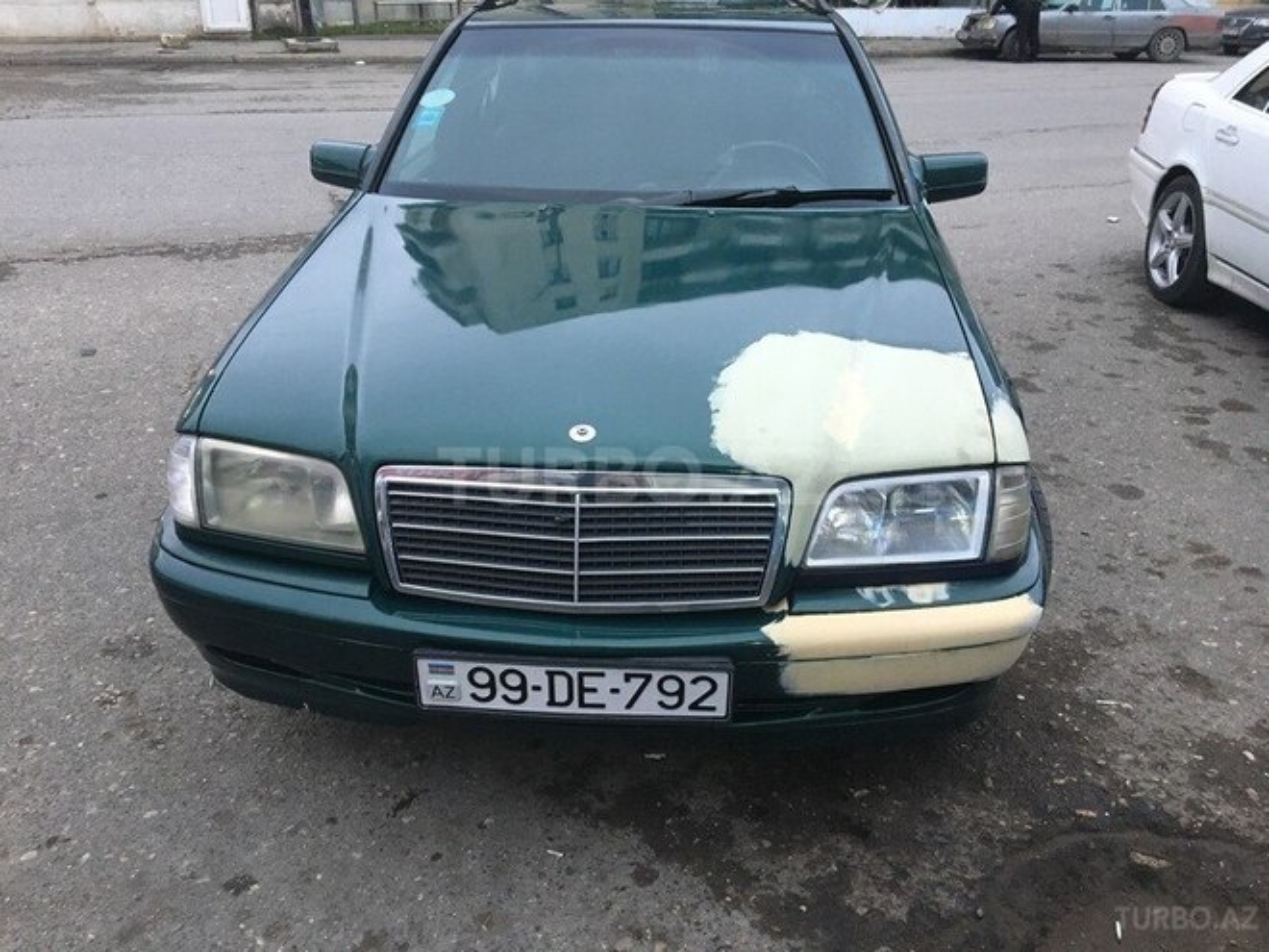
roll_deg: -0.9
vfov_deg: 48.2
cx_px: 634
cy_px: 476
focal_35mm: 29
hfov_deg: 61.7
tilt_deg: -24.7
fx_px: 1063
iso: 200
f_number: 2.2
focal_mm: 4.15
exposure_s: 1/33
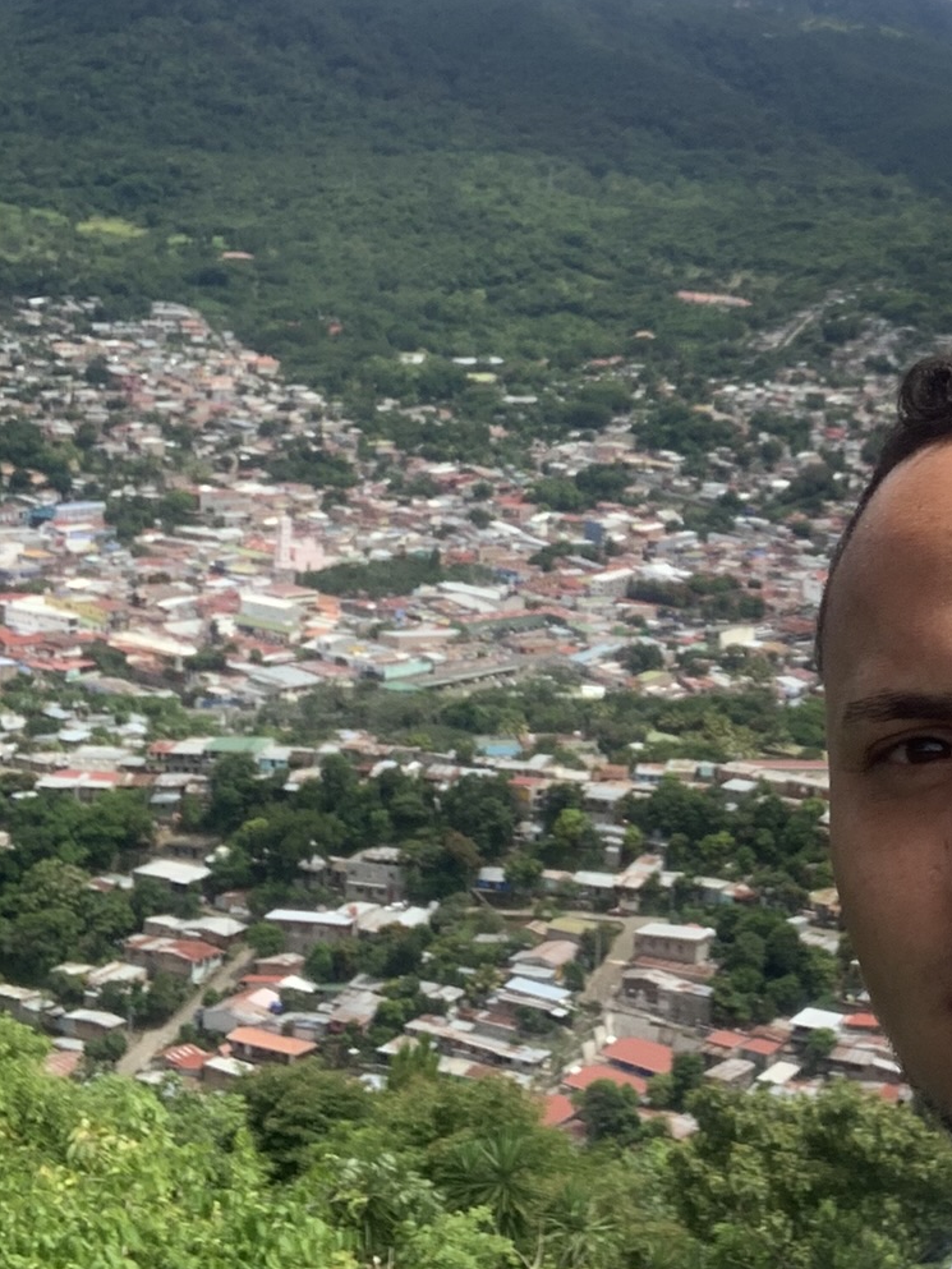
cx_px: 817
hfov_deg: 21.9
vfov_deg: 29.2
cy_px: 422
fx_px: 2420
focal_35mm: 66
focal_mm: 2.87
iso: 16
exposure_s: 1/782
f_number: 2.2
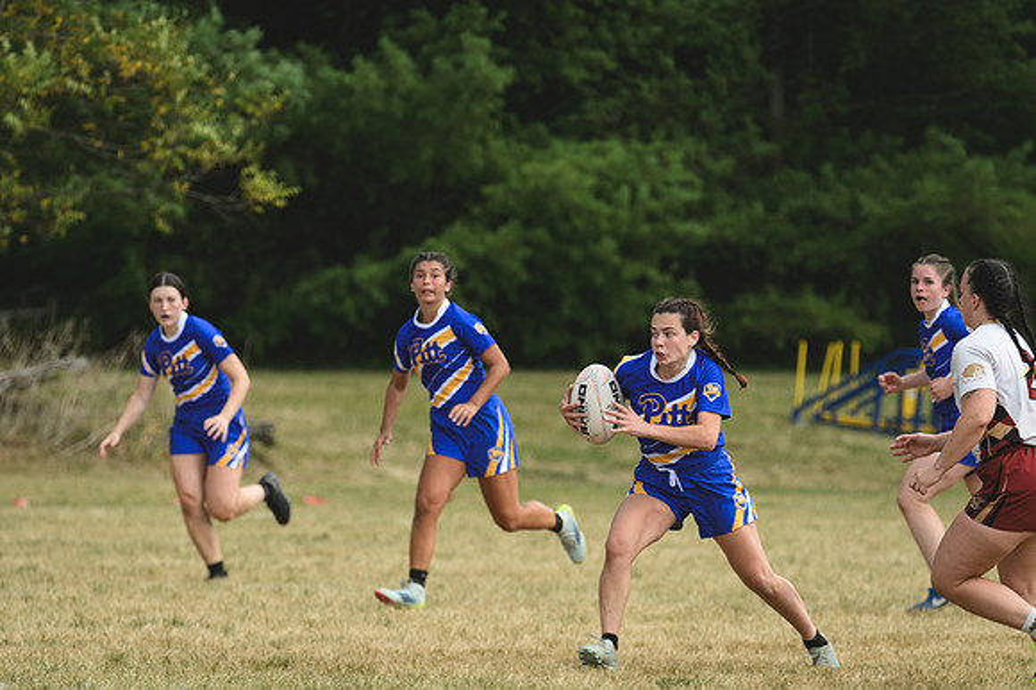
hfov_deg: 4.9
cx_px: 518
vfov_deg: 3.3
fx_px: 12079
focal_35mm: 420
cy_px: 345
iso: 400
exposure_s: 1/1000
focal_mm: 280
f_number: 5.6
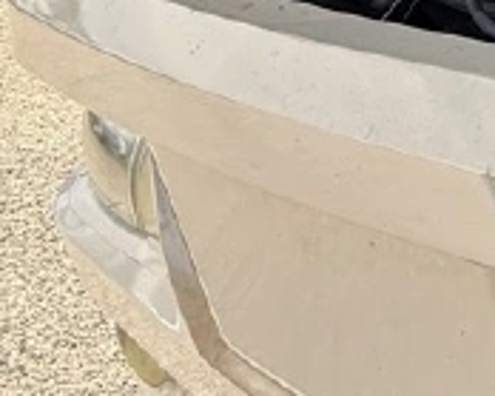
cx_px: 956
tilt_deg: -9.1
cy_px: -145
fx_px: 922
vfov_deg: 21.4
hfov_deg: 19.5
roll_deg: +0.3
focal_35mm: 63
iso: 50
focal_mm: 2.22
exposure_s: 1/179
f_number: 2.2
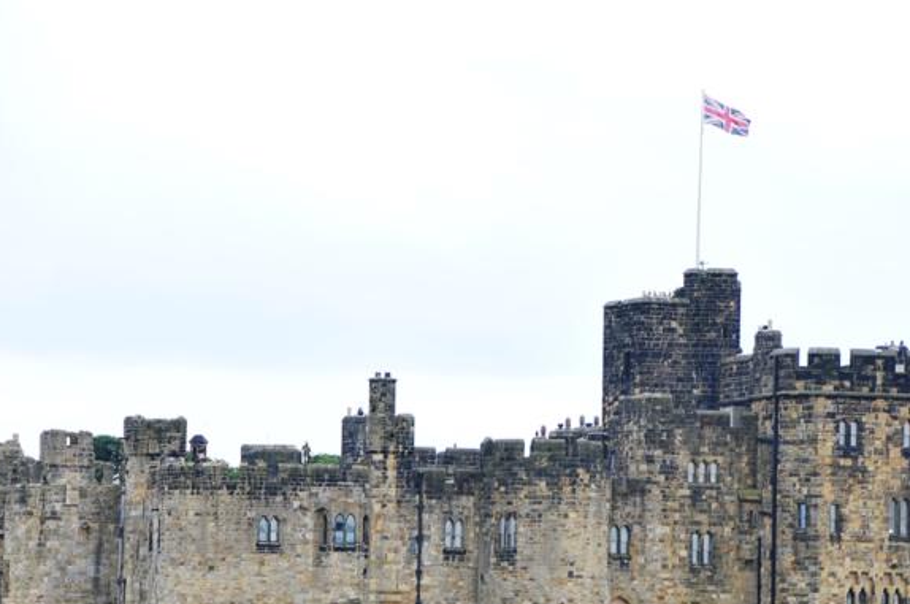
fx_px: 9895
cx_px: 477
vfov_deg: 3.5
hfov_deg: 5.3
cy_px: 365
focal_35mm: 392
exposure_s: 1/400
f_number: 7.1
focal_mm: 200
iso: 400
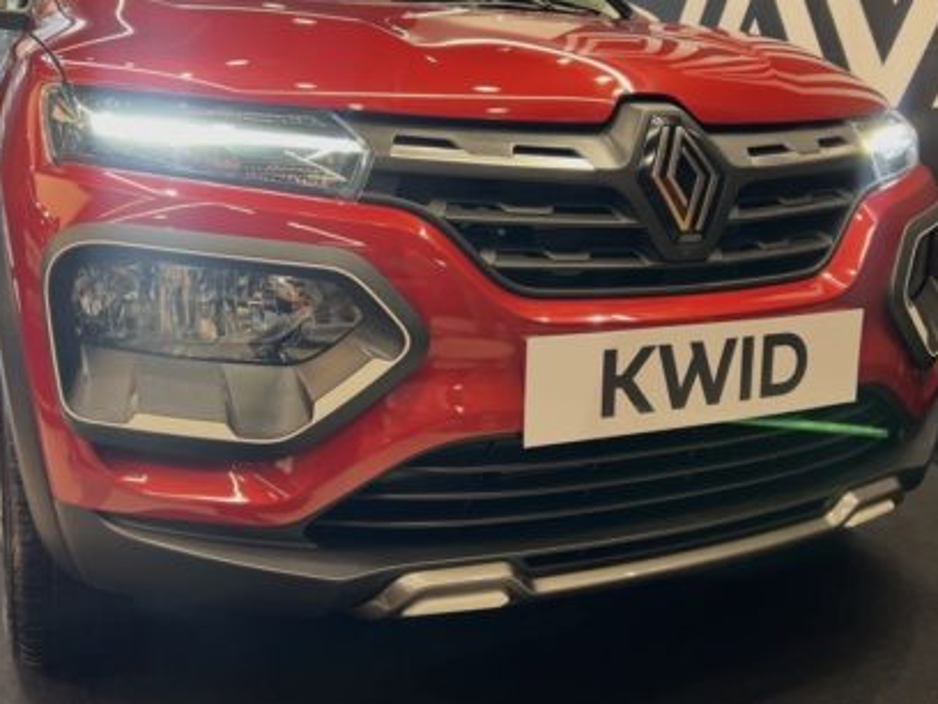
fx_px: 1003
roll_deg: -1.3
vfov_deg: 38.4
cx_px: 487
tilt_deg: -7.9
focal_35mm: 37
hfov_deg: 50.1
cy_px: 261
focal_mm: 5.7
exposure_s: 1/100
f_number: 1.5
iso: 100
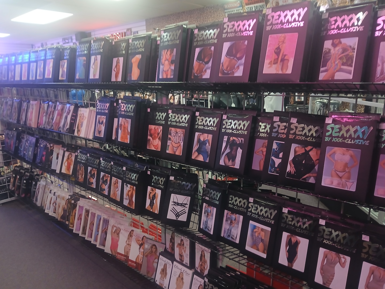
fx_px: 289
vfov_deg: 53.1
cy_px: 144
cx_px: 192
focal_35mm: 26
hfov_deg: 67.3
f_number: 1.8
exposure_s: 1/30
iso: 250
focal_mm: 3.98
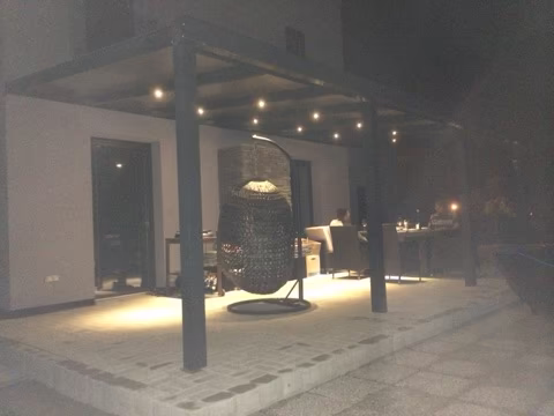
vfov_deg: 46.8
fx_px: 480
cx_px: 277
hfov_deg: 60.0
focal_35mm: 30
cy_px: 208
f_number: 2.2
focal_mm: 4.12
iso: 1000
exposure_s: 1/16
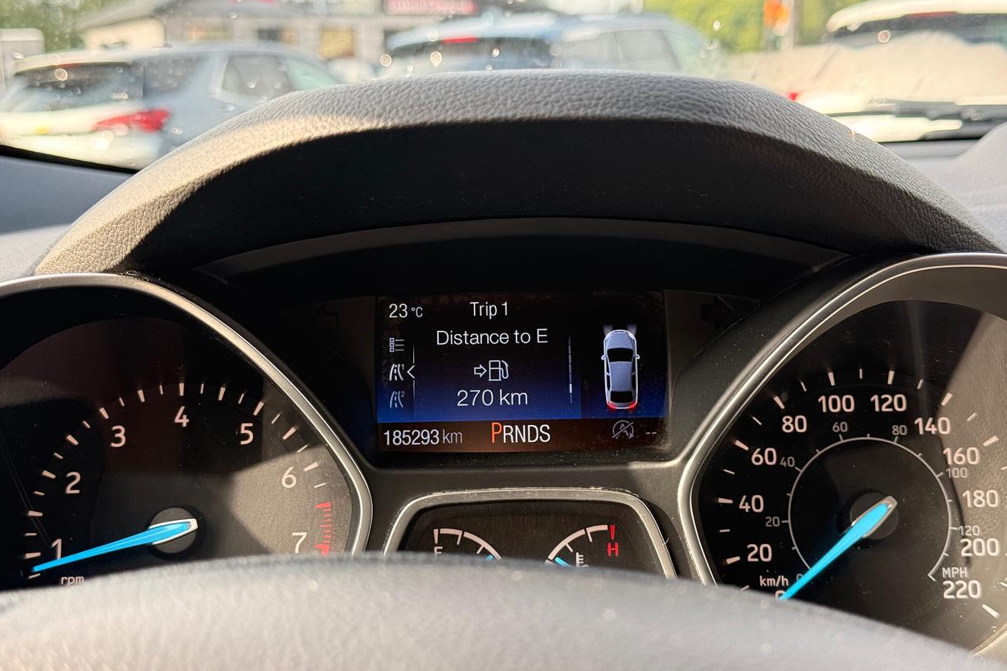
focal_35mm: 51
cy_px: 343
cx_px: 510
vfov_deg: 26.5
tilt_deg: -9.9
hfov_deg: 38.9
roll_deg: +0.8
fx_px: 1426
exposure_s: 1/293
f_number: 1.78
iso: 100
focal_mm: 6.76
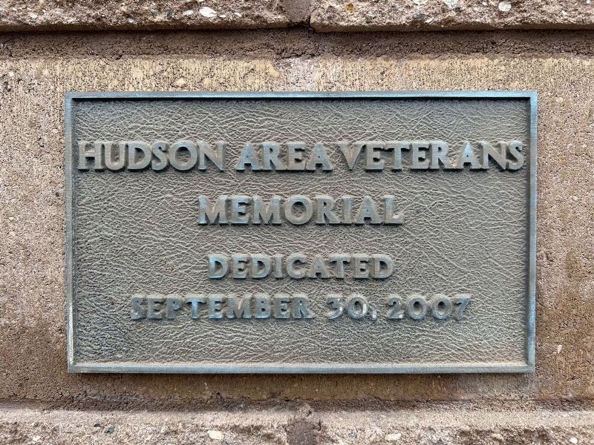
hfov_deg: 67.3
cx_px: 297
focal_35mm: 26
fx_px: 446
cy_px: 222
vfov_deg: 53.1
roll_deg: +0.7
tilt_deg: -1.5
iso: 40
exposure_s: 1/249
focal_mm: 5.7
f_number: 1.5
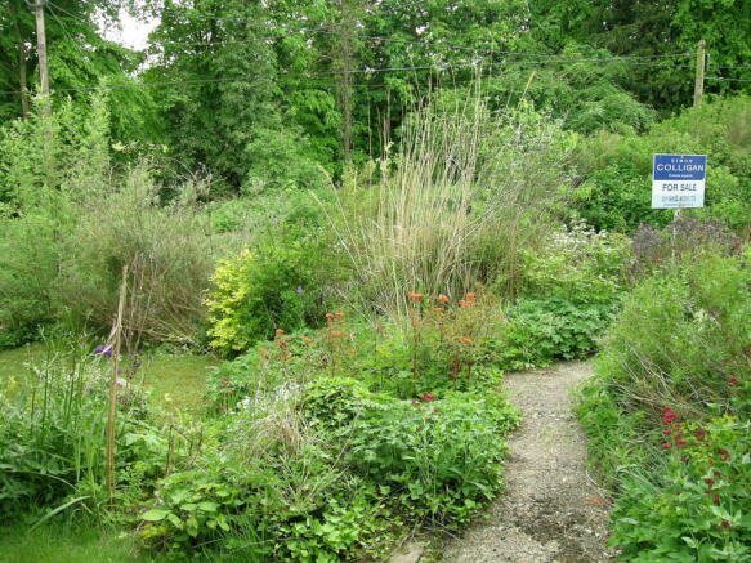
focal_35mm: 28
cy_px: 282
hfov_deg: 63.5
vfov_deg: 49.7
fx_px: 607
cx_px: 376
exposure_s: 1/74.6
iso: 50
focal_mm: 5.8
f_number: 4
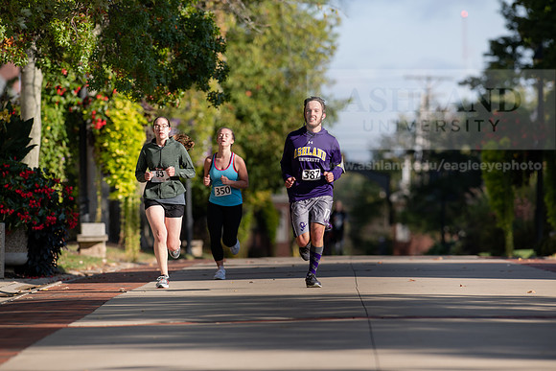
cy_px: 186
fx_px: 4634
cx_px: 278
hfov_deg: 6.9
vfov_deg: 4.6
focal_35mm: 300
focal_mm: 300
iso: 200
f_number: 4.5
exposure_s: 1/800
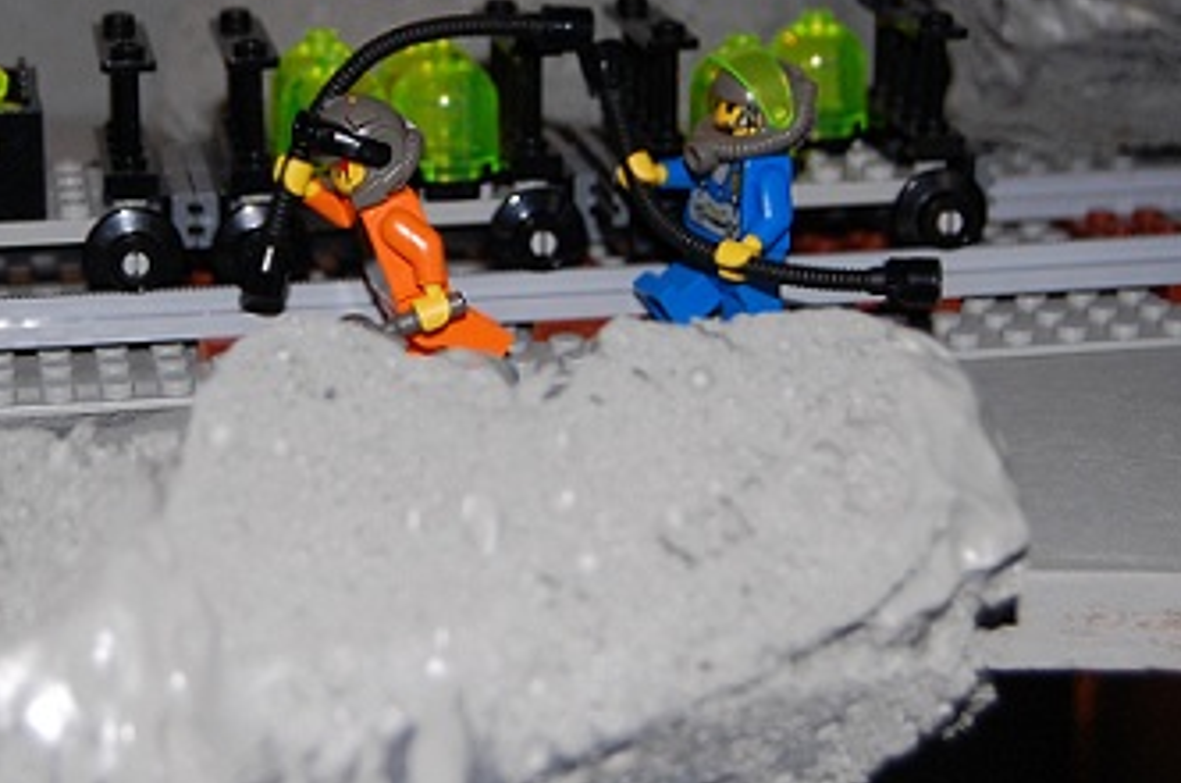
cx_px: 327
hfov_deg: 23.0
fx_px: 2881
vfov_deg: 15.4
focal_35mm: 88
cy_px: 164
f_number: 4.5
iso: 400
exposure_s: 1/60
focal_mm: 34
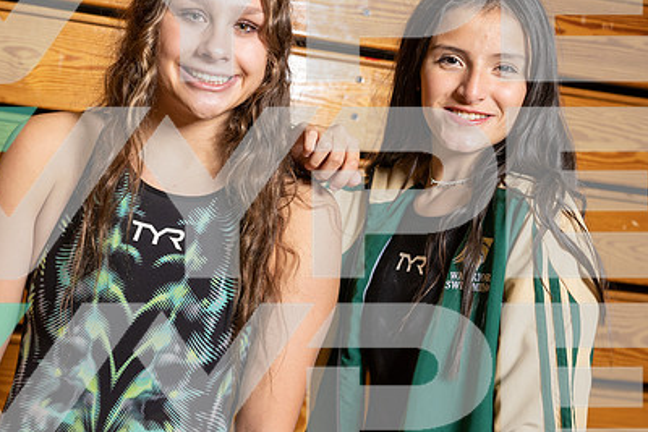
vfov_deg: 23.4
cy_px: 193
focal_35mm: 58
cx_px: 280
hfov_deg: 34.4
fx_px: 1044
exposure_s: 1/250
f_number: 5.6
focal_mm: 40
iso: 640
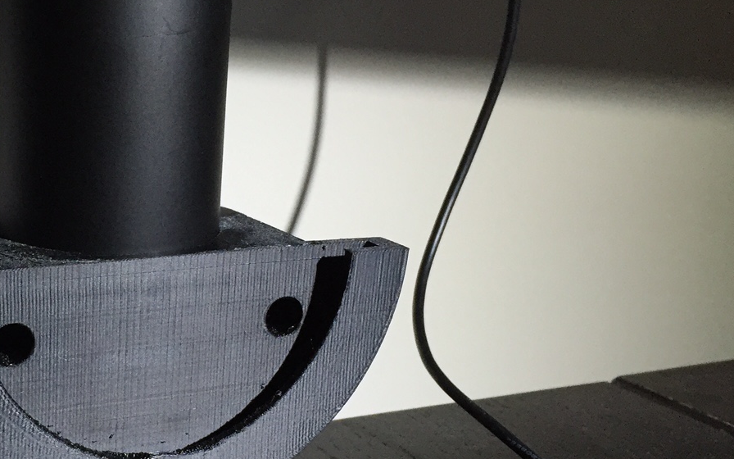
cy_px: 288
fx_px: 1120
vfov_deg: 23.1
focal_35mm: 56
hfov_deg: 34.2
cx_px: 71
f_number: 2.2
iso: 40
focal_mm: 4.15
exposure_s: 1/30
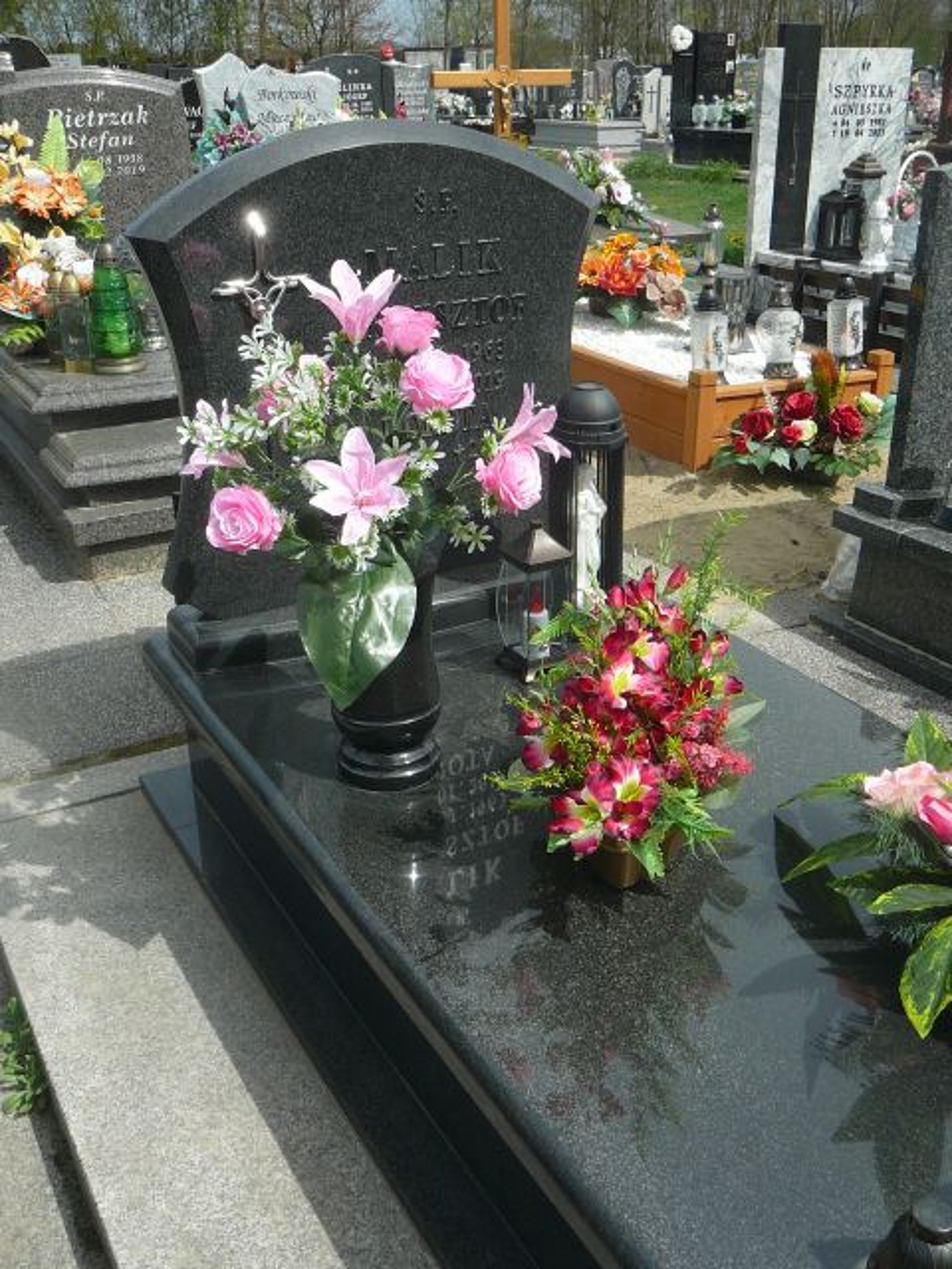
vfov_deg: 52.6
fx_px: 1283
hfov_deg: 40.7
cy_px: 634
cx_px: 476
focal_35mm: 35
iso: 80
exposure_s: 1/400
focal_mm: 5.2
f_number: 5
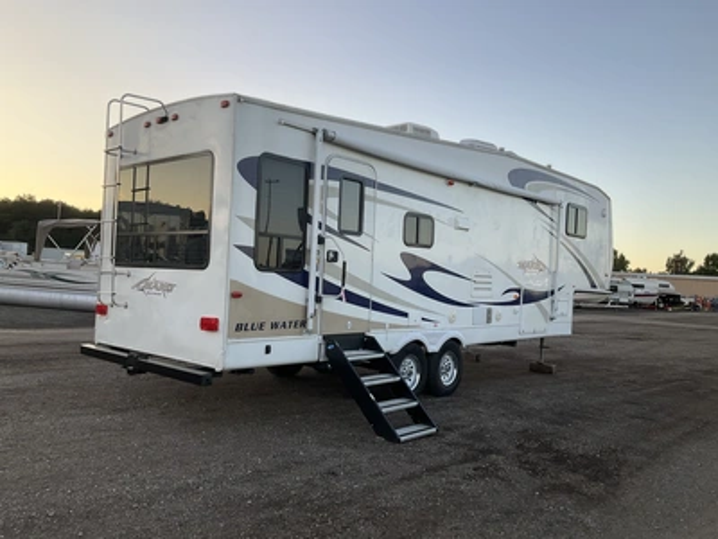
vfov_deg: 48.2
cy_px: 270
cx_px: 359
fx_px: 602
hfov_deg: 61.7
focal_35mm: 29
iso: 25
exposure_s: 1/322
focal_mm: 3
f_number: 1.8
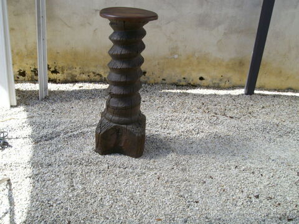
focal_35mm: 36
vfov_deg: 39.7
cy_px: 112
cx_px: 150
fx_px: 311
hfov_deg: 51.4
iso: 80
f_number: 4.8
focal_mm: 6
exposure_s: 1/200
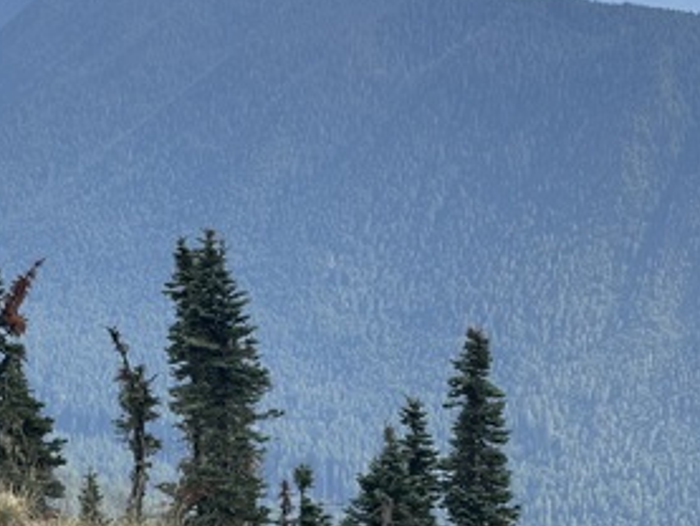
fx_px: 1962
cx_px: 83
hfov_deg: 19.9
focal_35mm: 97
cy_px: 311
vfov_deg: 15.2
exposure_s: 1/2028
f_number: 1.78
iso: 64
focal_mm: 6.86
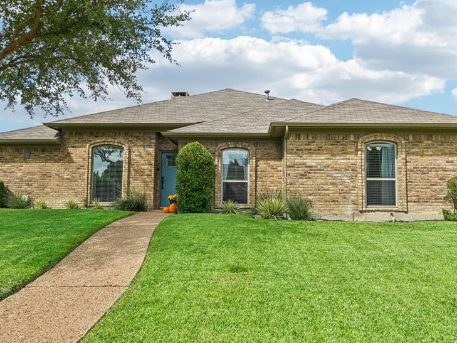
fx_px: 357
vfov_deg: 51.1
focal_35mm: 27
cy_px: 139
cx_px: 228
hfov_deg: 65.3
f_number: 8
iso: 400
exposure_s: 1/1000
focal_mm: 20
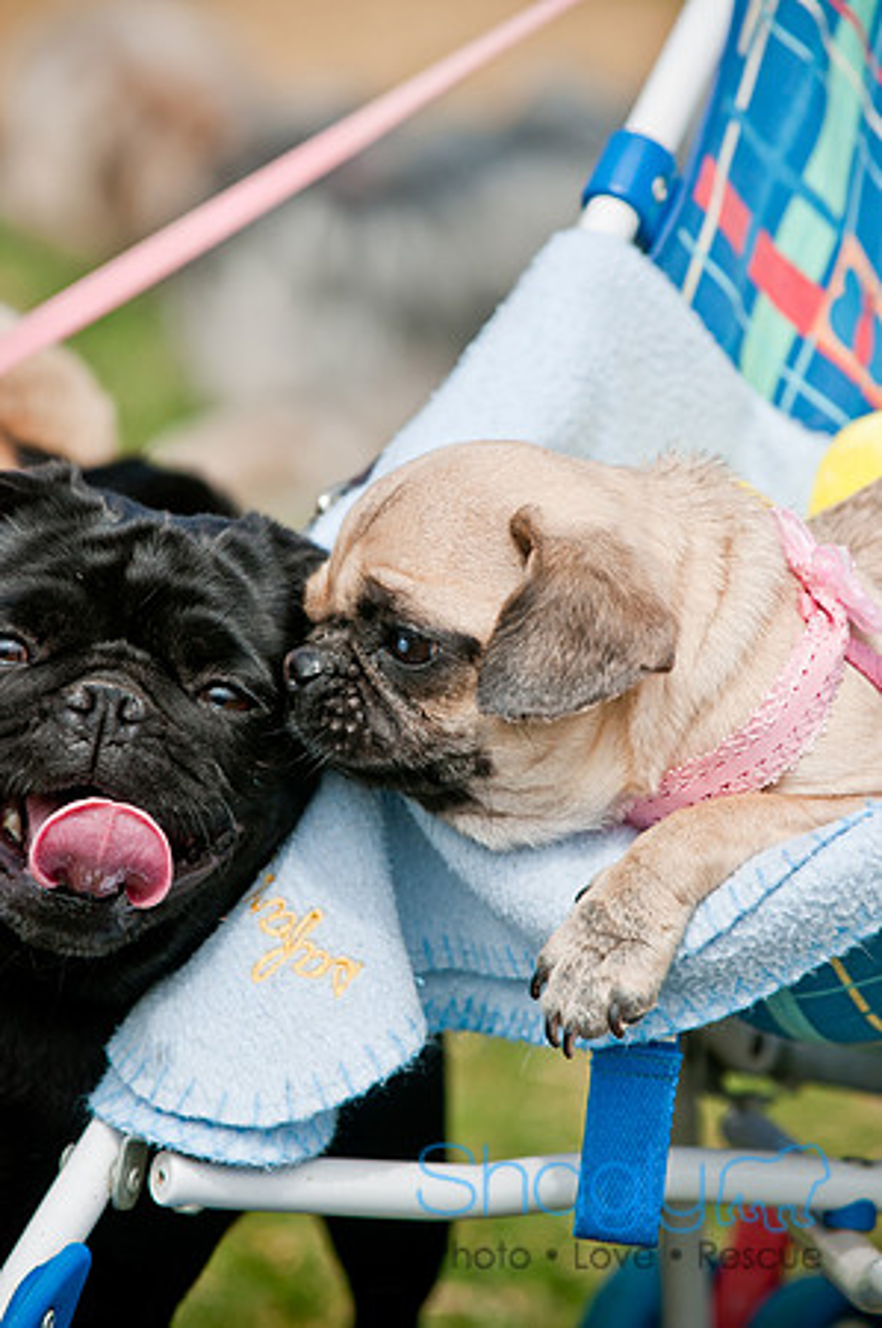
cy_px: 664
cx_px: 441
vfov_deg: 6.9
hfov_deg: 4.6
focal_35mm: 300
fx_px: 11050
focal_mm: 200
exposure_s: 1/1000
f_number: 5
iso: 200
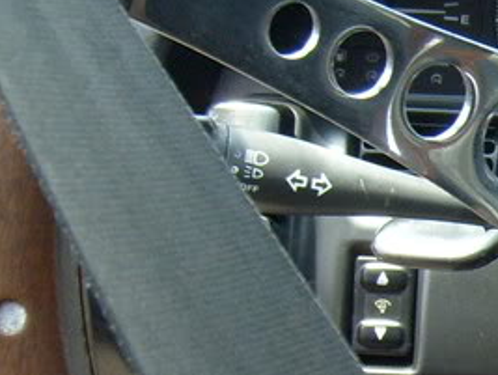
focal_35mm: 134
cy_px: 373
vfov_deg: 11.0
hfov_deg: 13.4
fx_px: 1930
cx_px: 862
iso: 80
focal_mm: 5.8
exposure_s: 1/180
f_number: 2.8
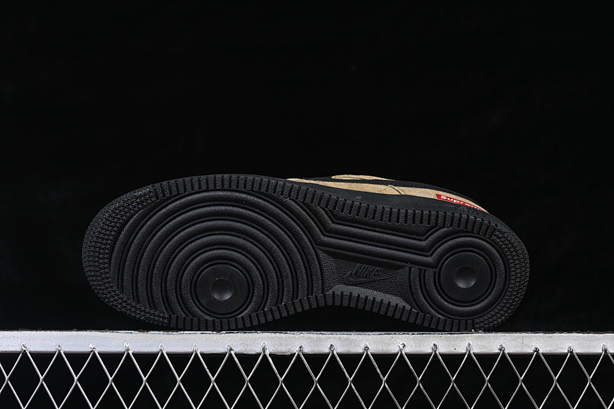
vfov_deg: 18.2
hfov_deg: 27.0
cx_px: 307
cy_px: 204
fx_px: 1279
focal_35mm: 75
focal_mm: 50
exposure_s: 1/60
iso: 160
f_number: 6.3
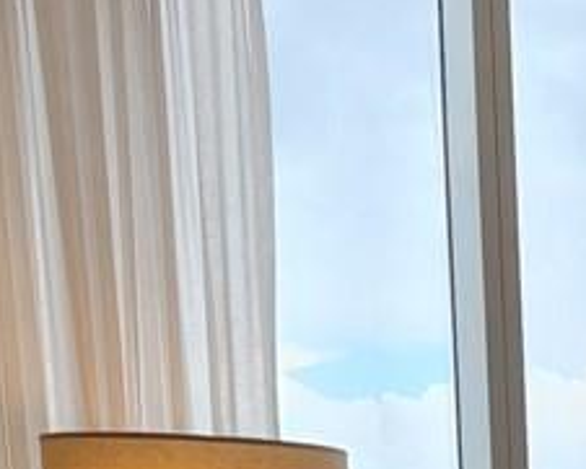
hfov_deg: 10.9
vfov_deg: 8.7
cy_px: 1171
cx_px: 1237
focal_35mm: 159
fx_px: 2759
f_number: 1.8
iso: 20
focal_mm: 5.4
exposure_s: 1/217
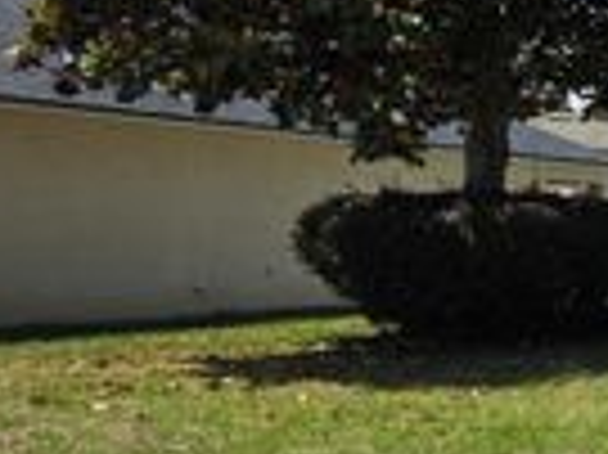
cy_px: 124
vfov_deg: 17.3
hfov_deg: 18.5
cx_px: 1067
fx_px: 1492
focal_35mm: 85
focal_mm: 6.3
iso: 80
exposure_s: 1/6355
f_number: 1.7
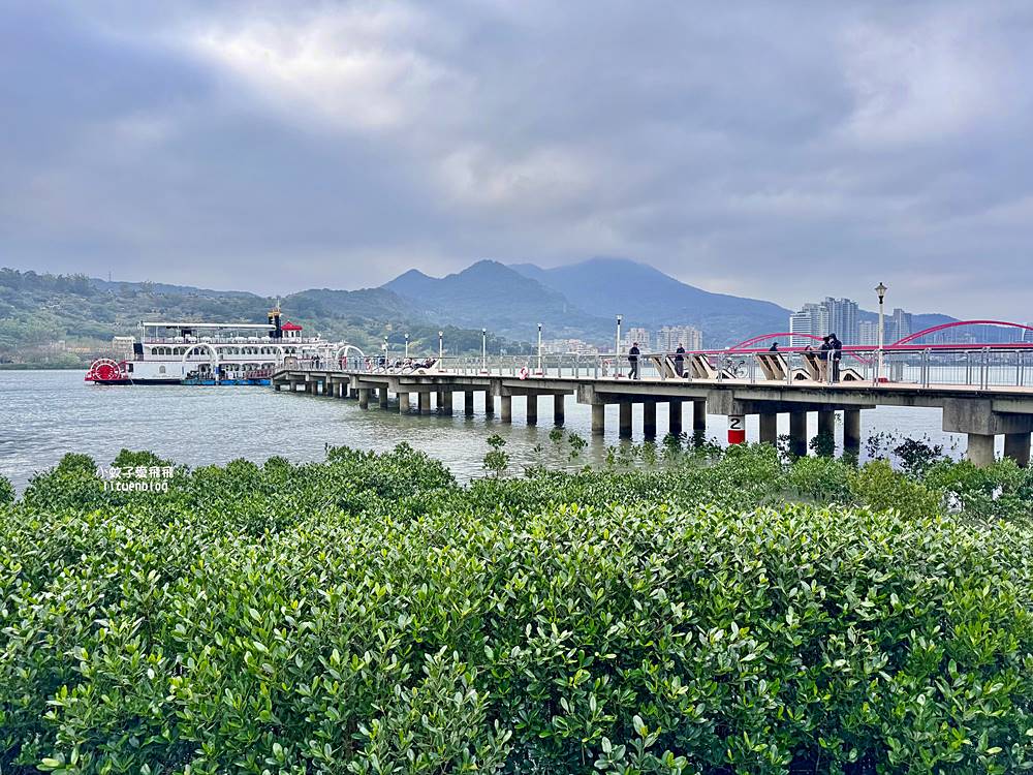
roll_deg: +0.7
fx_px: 716
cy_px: 388
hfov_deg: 71.6
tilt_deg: -1.5
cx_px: 516
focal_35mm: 24
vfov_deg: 56.8
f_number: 1.78
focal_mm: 6.76
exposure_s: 1/3802
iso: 80
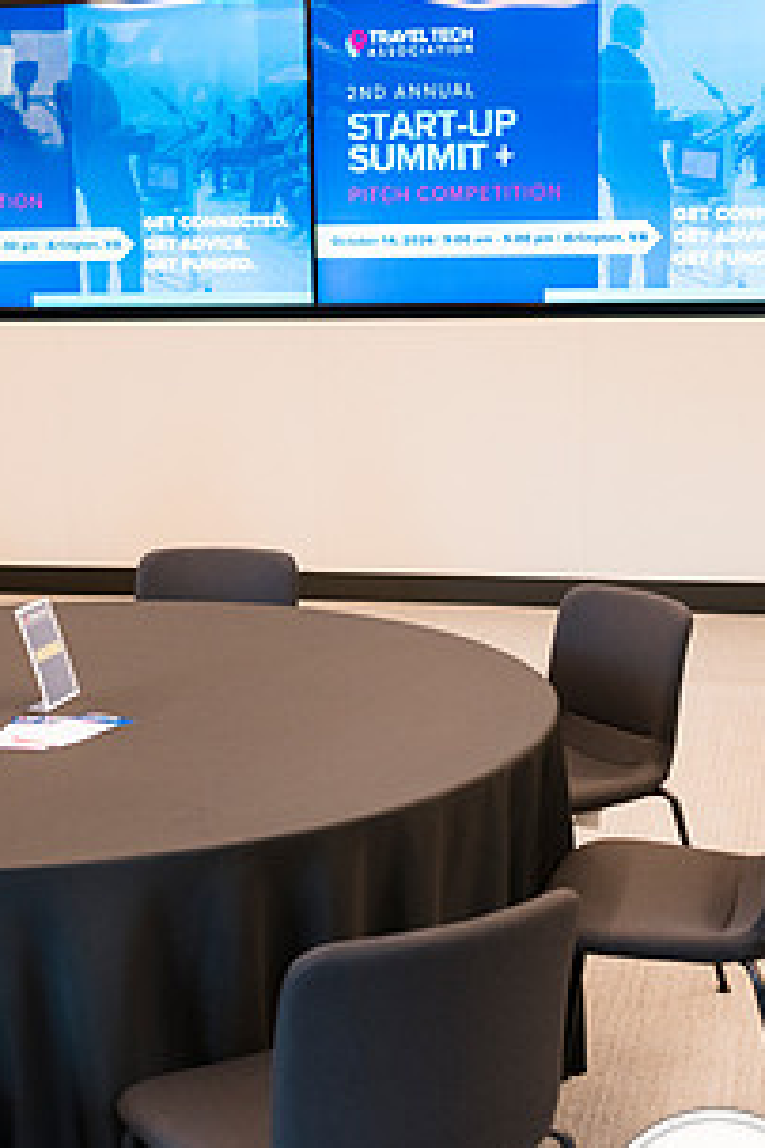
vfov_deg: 34.5
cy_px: 629
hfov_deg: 23.4
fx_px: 1849
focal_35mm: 58
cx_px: 398
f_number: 3.2
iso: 1600
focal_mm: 39
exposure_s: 1/200
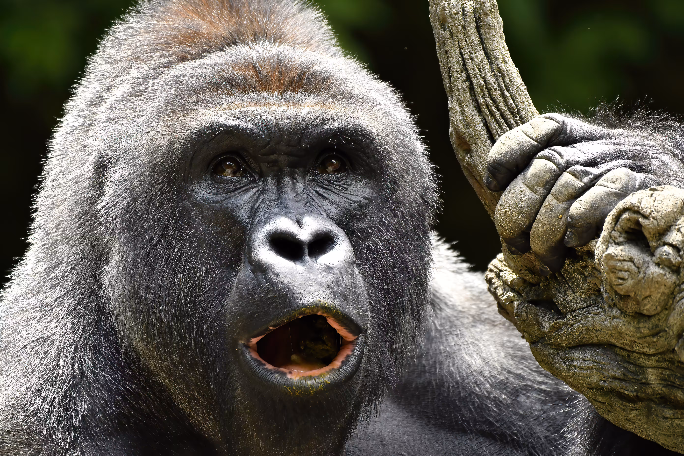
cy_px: 228
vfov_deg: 1.8
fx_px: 14249
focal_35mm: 750
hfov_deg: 2.7
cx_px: 342
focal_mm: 500
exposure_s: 1/400
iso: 800
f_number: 5.6
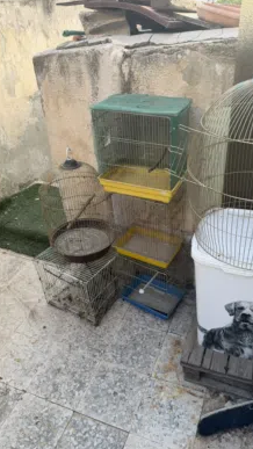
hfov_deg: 42.8
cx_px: 147
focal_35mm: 27
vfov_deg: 69.8
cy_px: 229
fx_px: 322
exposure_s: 1/121
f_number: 1.78
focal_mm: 6.76
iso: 64
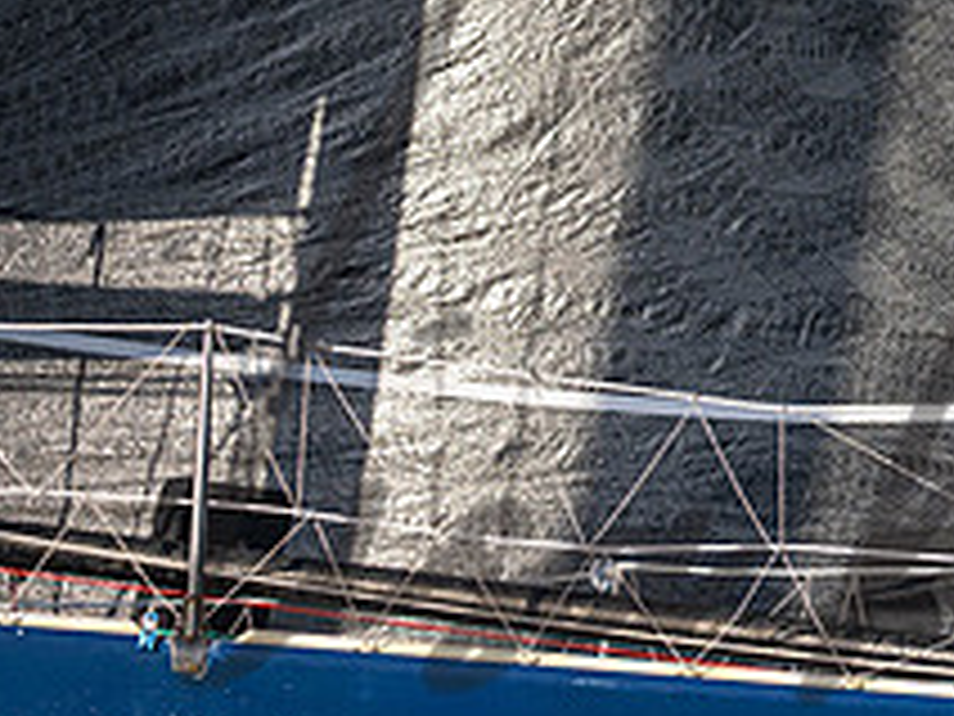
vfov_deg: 4.6
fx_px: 8957
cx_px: 1268
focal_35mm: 325
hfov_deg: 6.0
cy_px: 291
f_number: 4.5
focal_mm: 100
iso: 400
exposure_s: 1/5000
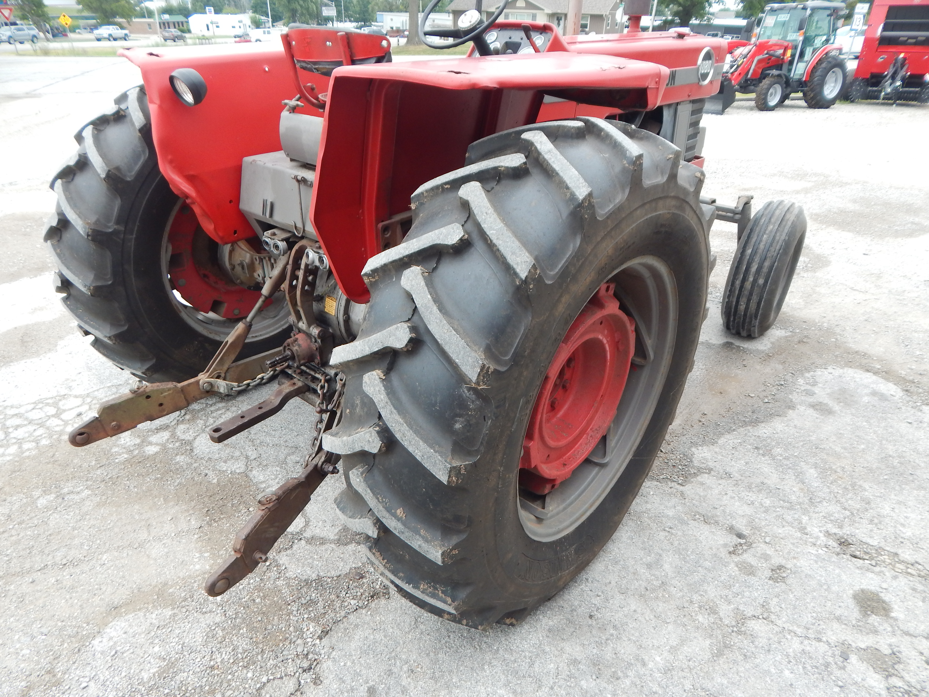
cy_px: 348
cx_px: 464
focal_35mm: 22
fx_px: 590
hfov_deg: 76.4
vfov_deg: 61.1
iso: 125
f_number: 3
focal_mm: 4
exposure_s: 1/250
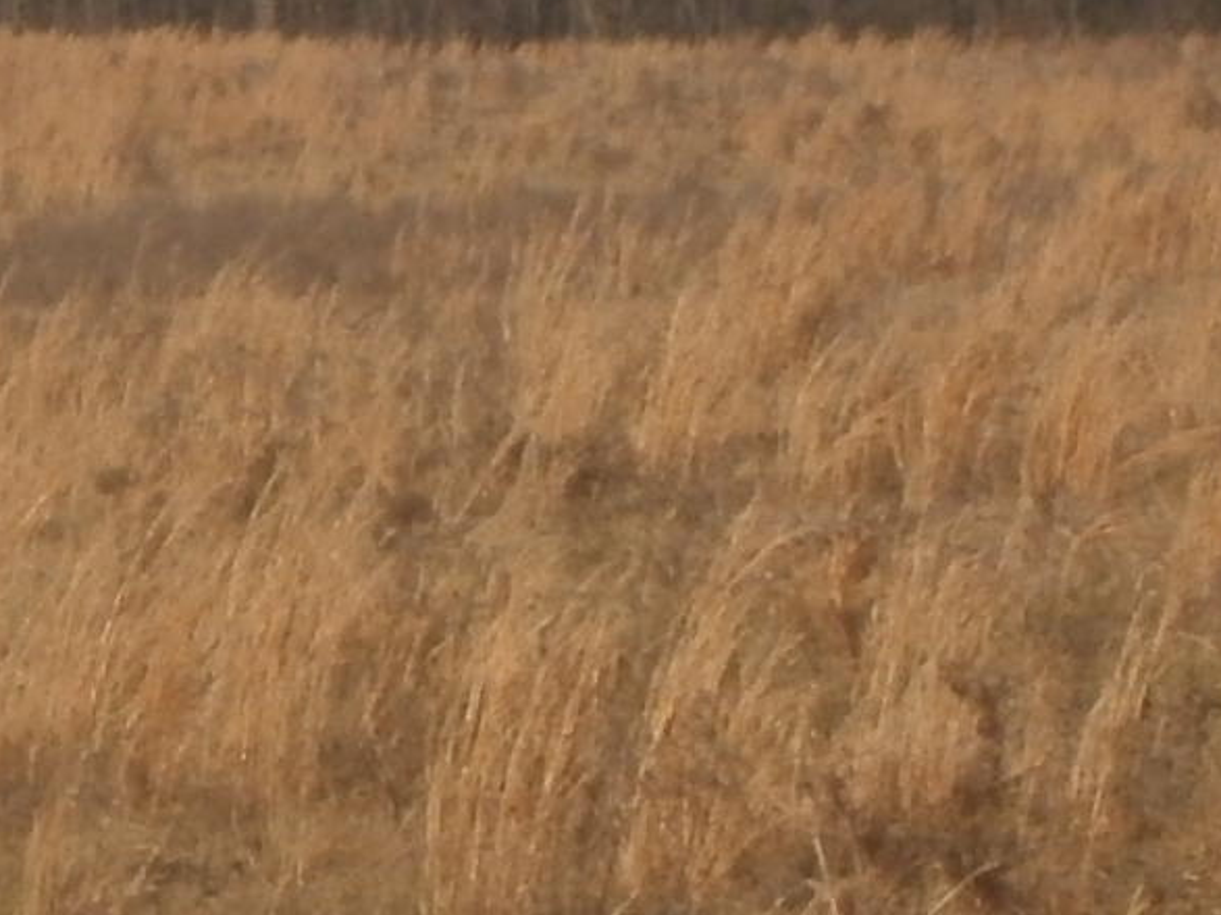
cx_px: -1127
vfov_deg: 4.5
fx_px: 11532
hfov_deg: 5.9
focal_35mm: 327
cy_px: 27
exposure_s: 1/400
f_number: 7.3
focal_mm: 11.2
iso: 100
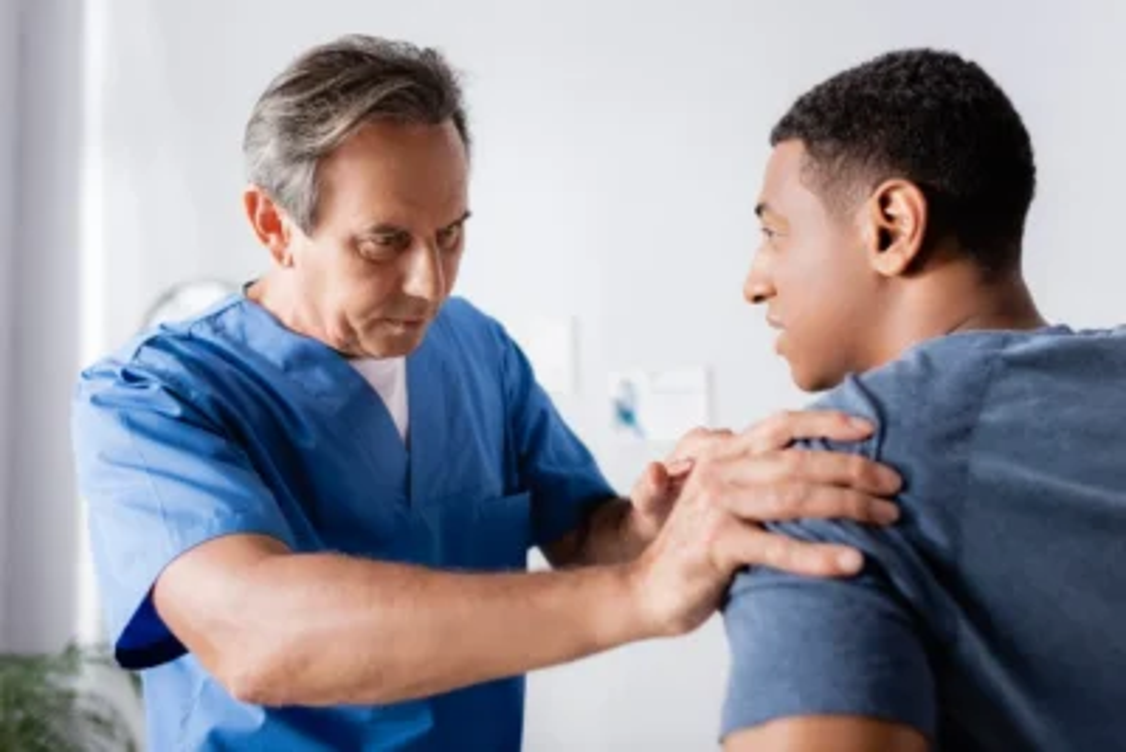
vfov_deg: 37.9
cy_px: 376
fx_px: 1095
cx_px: 563
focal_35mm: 35
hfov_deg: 54.4
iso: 125
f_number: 2.8
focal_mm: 35
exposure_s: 1/200
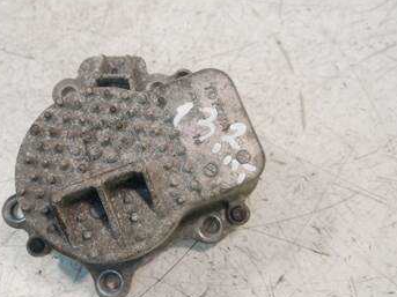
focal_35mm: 42
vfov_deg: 34.3
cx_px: 137
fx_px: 482
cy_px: 140
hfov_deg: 44.2
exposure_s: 1/125
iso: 800
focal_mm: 15
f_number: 3.5
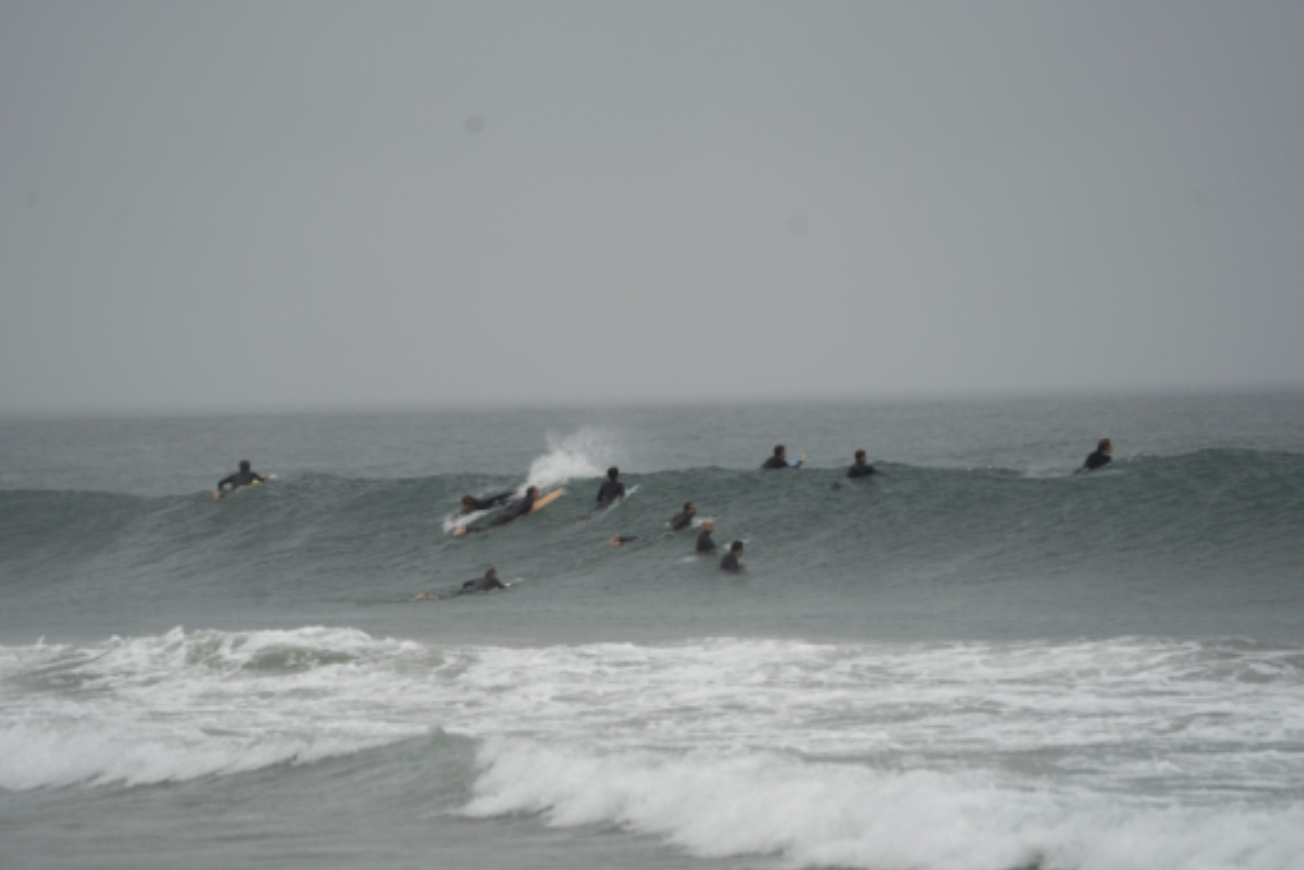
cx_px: 650
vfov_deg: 4.2
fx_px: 11883
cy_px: 473
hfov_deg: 6.3
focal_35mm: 328
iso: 160
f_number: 6.3
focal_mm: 291
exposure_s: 1/320
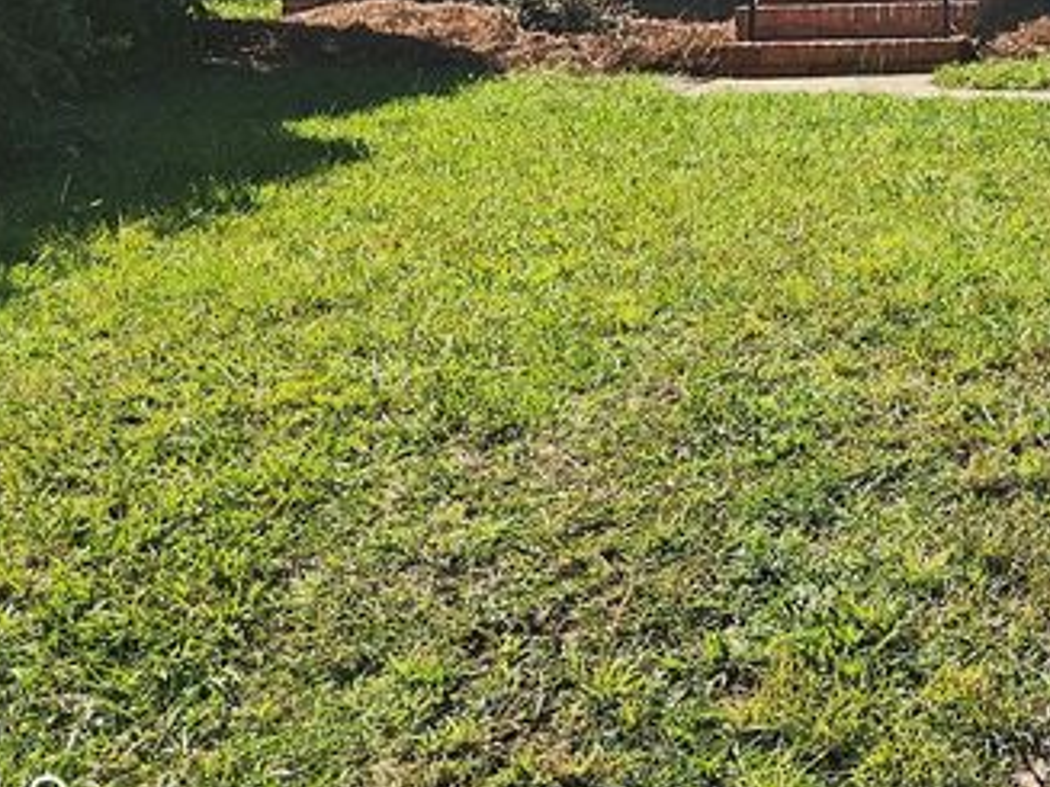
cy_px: -318
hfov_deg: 24.9
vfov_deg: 18.6
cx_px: 1188
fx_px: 2183
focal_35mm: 72
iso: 20
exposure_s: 1/1723
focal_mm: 5.4
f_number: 1.8
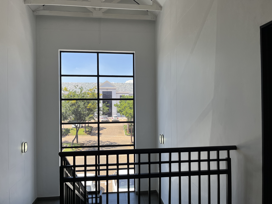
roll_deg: +0.6
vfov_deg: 53.1
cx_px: 136
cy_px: 102
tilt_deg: -2.9
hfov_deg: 67.3
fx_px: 204
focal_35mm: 26
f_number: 1.6
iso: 40
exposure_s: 1/179
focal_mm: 5.1
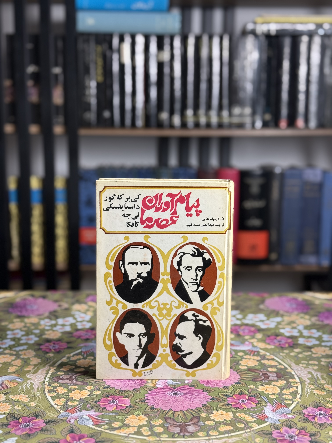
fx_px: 614
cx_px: 166
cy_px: 222
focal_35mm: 48
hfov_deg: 30.3
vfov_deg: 39.7
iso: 80
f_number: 1.78
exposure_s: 1/100
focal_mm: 6.76
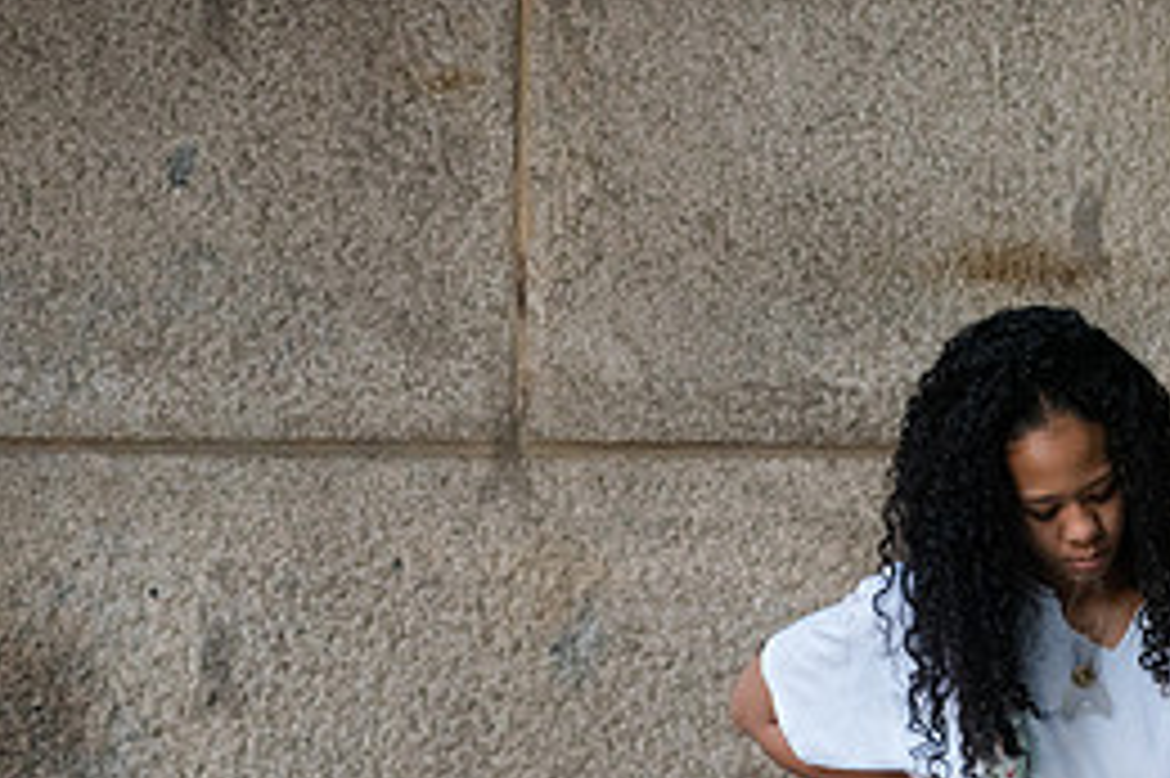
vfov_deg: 6.1
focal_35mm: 225
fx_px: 7308
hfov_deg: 9.1
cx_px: 1084
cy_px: 641
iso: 3200
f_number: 4.5
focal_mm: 100
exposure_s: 1/320
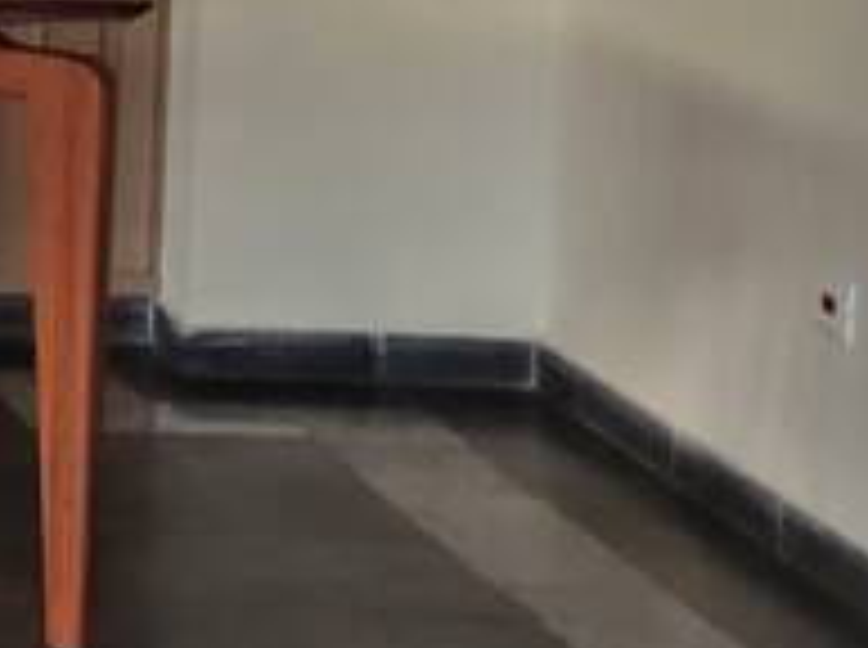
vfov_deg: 7.8
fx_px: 4680
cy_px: -274
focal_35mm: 187
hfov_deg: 8.8
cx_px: -1700
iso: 438
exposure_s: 1/74.2
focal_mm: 4.71
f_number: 1.7
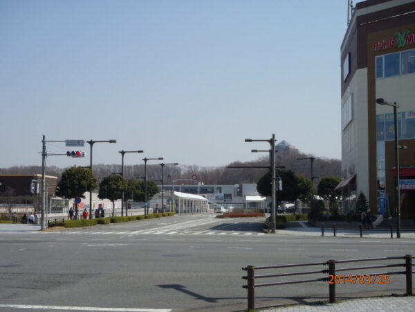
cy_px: 156
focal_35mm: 56
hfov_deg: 34.3
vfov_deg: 26.1
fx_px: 671
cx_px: 208
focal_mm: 10
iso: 80
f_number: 5.1
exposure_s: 1/640
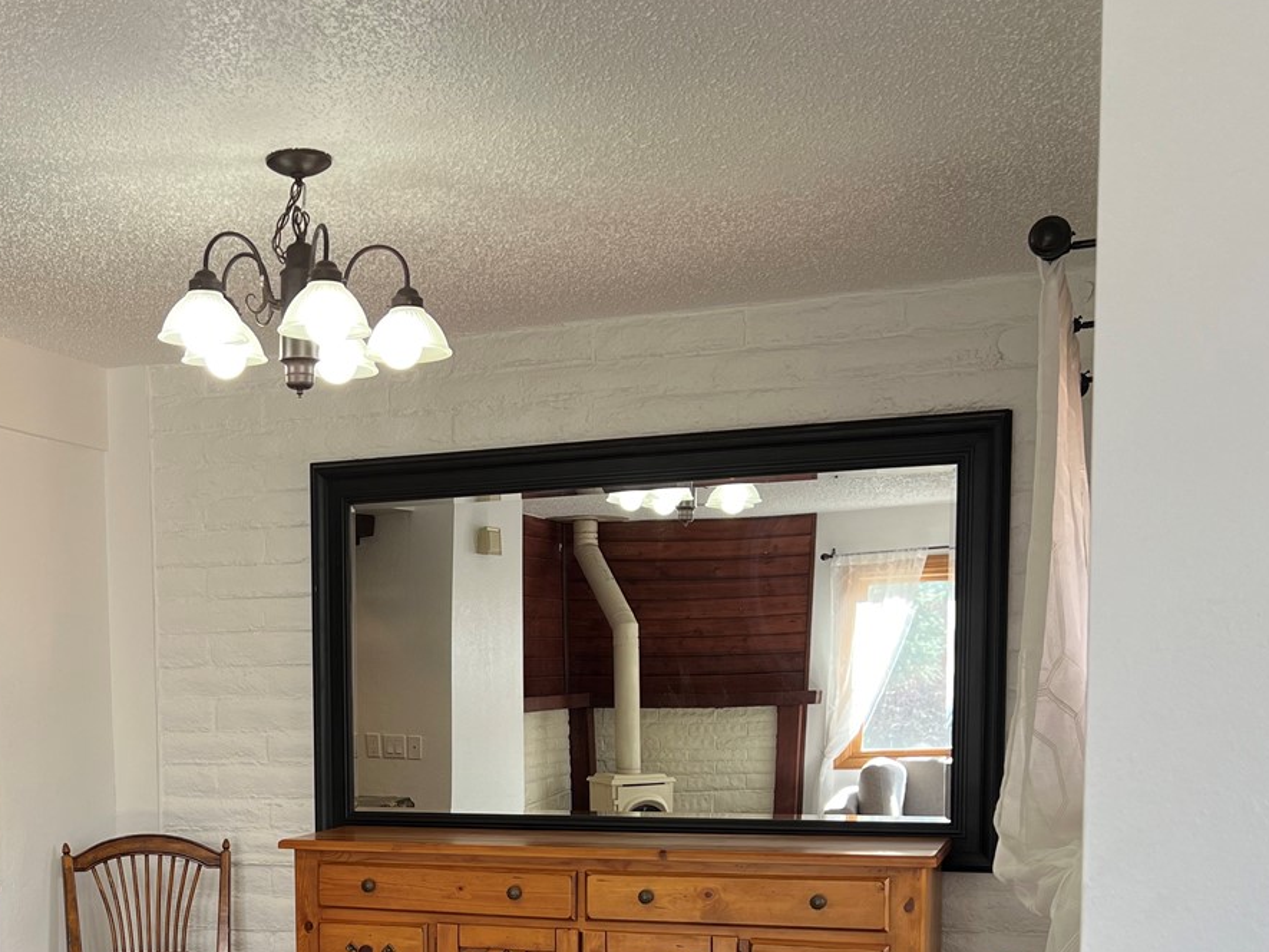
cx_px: 346
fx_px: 1723
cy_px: 819
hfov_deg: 39.5
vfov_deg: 29.8
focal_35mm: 47
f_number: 1.5
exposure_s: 1/120
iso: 50
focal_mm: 5.7
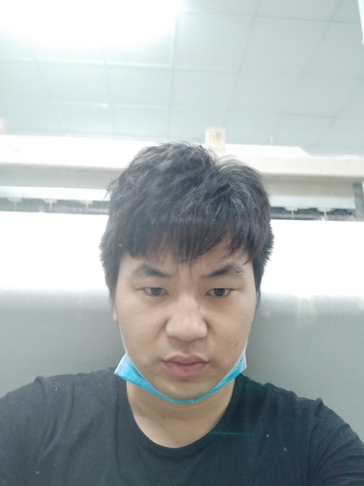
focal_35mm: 21
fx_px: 294
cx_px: 182
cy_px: 243
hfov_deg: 63.4
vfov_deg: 79.0
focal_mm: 3.57
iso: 1600
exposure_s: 1/17
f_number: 2
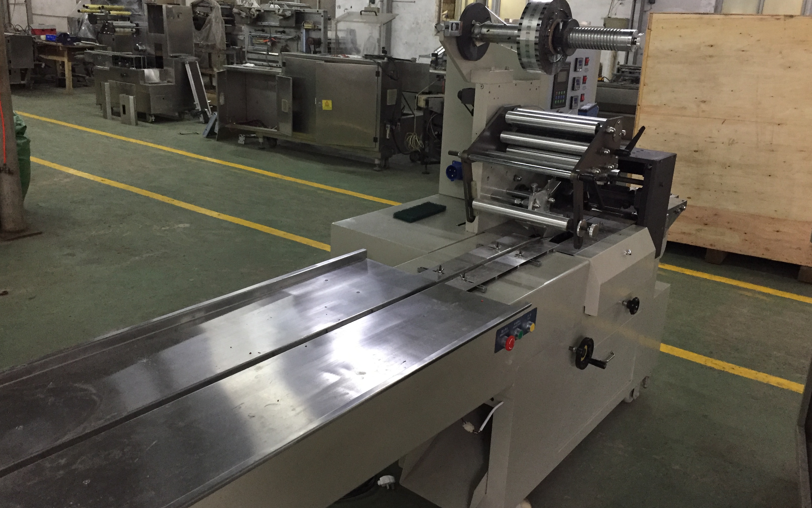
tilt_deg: -18.1
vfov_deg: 40.6
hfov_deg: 61.2
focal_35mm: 31
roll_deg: -4.4
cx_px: 406
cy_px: 234
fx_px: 686
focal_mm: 4.15
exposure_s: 1/33
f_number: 2.2
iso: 320
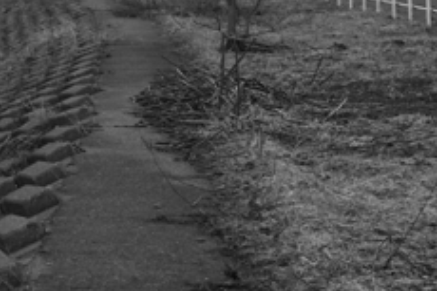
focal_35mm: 196
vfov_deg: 6.9
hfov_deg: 10.2
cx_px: -198
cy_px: -60
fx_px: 2377
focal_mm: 30
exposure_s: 1/250
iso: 400
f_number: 8
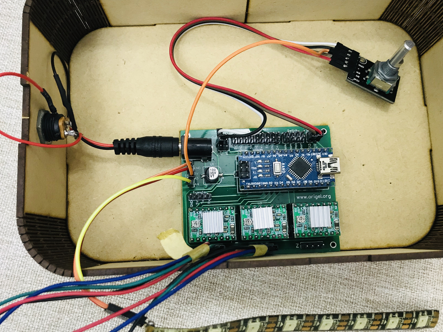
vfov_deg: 40.7
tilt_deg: -81.3
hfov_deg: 52.6
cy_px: 165
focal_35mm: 35
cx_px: 240
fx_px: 448
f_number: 1.8
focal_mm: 3.99
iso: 50
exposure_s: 1/17
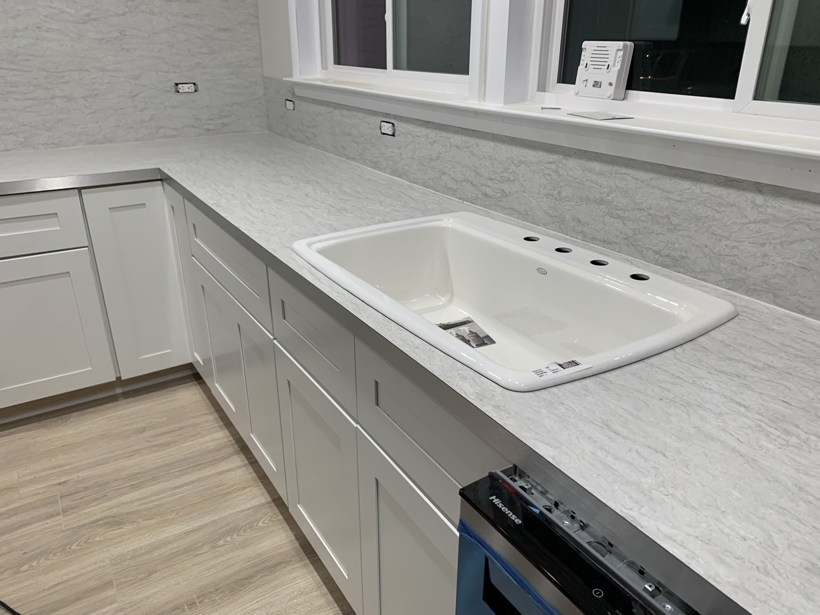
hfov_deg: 67.3
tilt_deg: -23.9
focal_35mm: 26
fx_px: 616
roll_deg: -0.7
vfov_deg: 53.1
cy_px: 308
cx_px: 410
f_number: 1.8
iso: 100
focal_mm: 4.25
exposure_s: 1/120
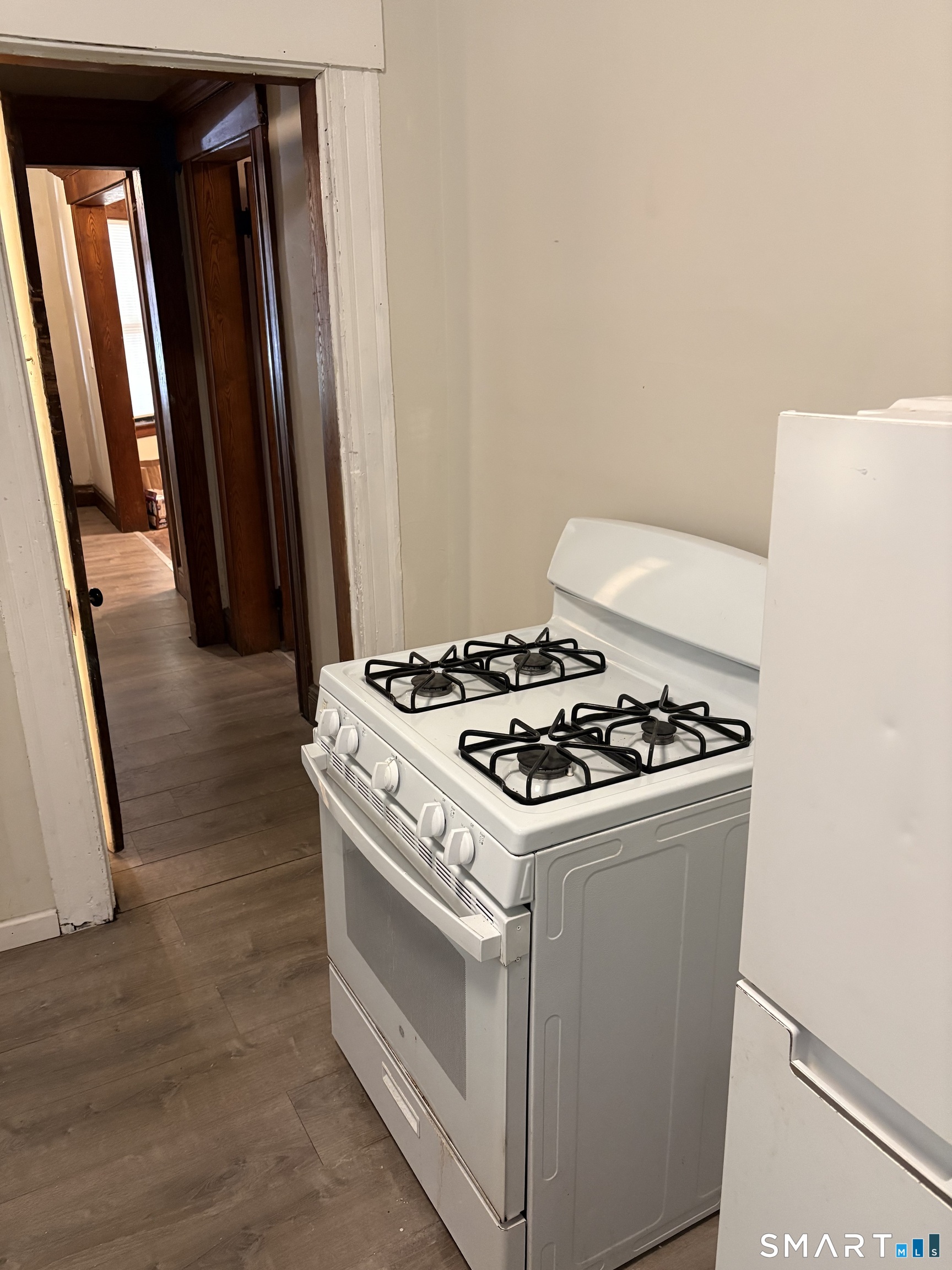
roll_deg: +1.5
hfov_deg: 53.1
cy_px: 635
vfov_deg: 67.3
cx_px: 476
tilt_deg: -18.5
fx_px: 953
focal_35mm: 26
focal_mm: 5.96
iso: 500
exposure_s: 1/60
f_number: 1.6
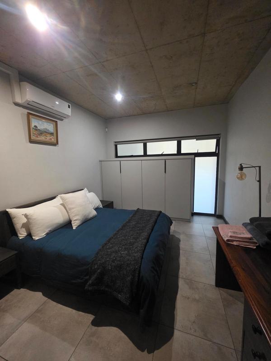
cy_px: 180
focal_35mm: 13
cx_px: 136
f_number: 1.9
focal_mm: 2.2
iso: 640
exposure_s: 1/50
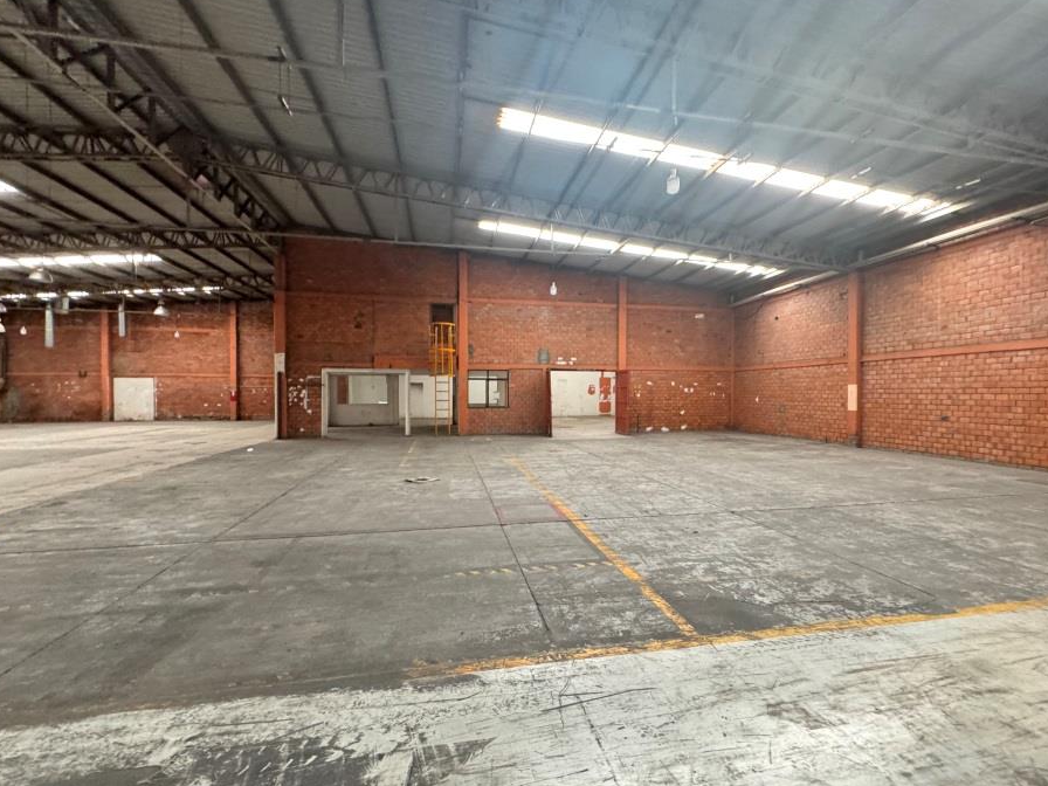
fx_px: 484
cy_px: 397
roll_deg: +1.7
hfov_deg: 94.4
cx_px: 549
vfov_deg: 78.1
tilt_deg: +2.2
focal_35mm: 16
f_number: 2.2
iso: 500
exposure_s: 1/60
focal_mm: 2.22
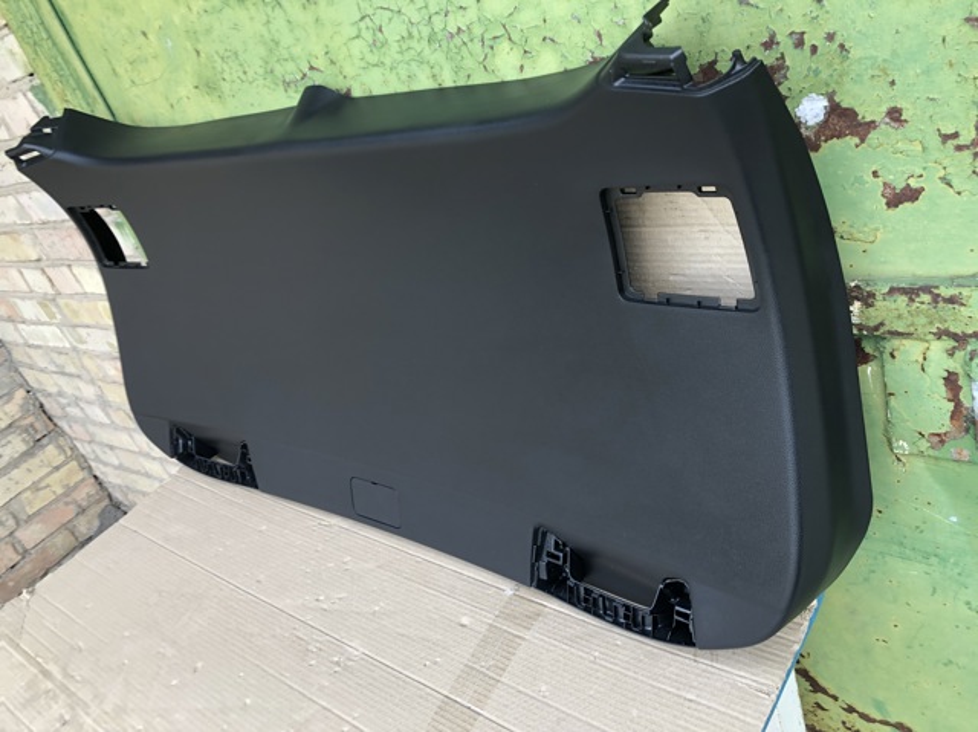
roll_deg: +22.8
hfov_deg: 63.5
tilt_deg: -28.2
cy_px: 366
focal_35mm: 28
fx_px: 790
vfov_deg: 49.7
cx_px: 489
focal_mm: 4
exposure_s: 1/120
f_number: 1.8
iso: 50
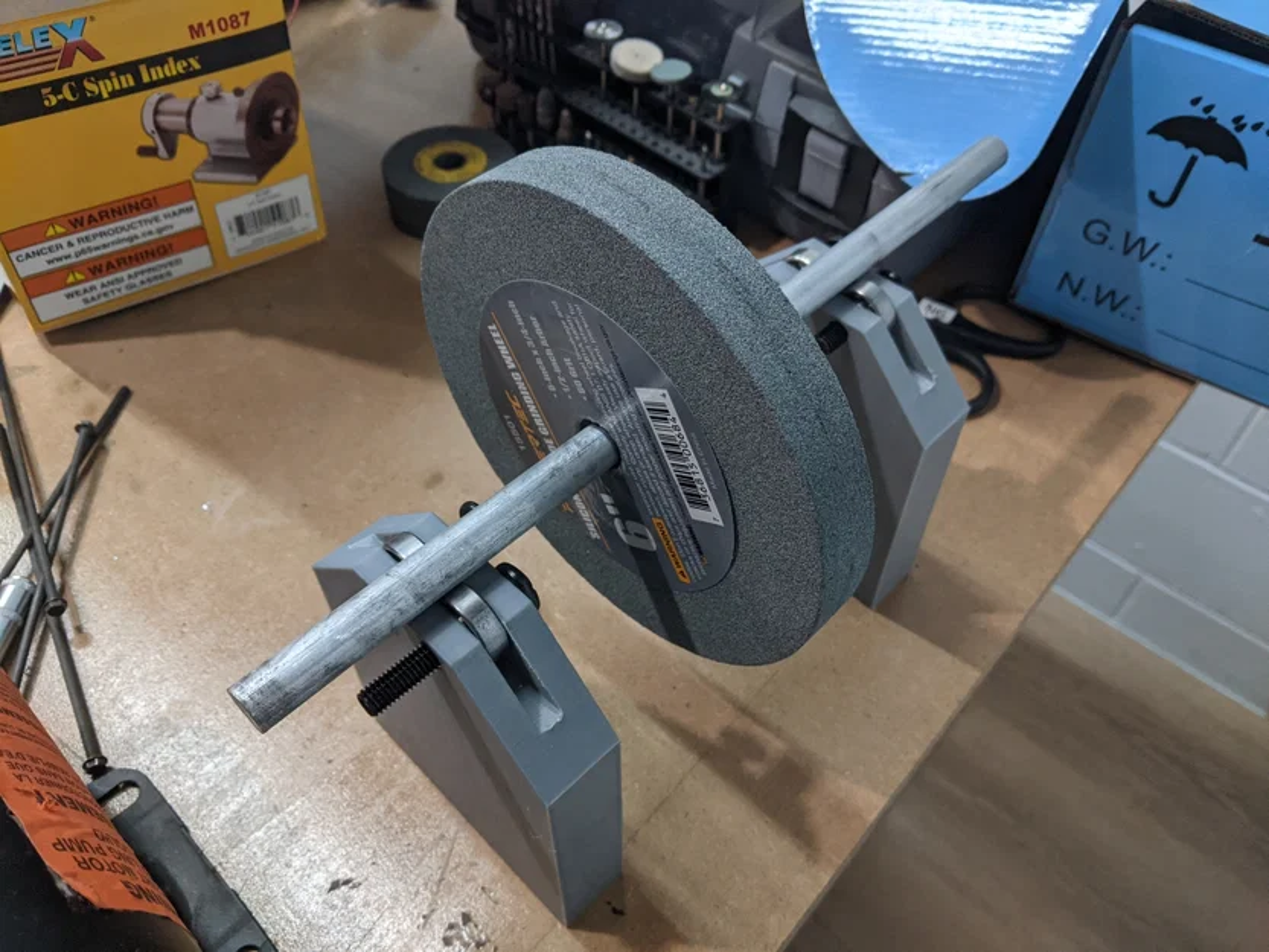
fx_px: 990
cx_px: 634
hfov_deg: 65.3
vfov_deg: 51.4
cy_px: 476
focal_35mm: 27
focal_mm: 4.44
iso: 253
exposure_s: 1/120
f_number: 1.8
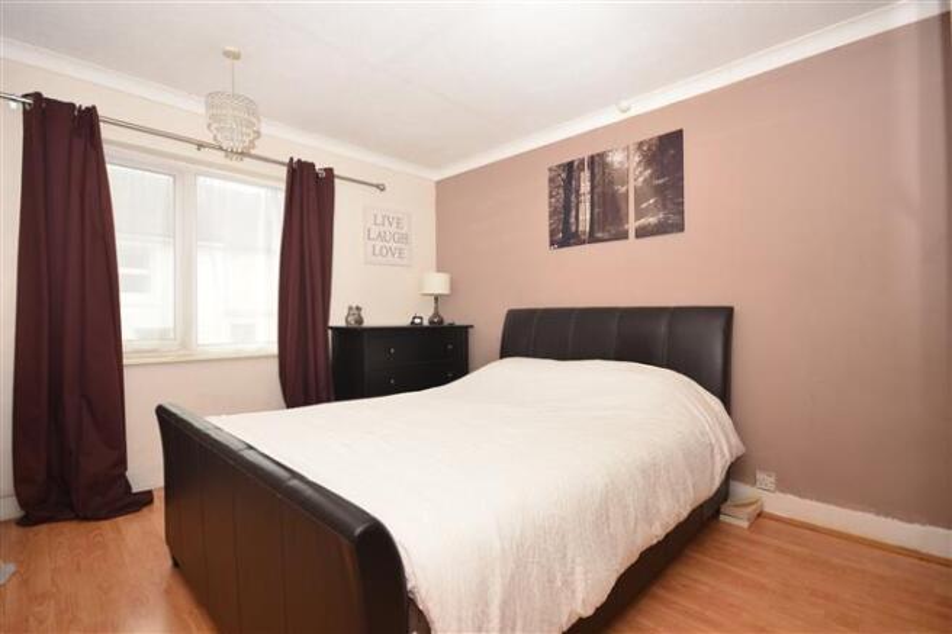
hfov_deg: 90.0
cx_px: 476
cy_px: 317
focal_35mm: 18
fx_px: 476
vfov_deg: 67.4
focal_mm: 12
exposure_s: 1/60
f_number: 5.6
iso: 200
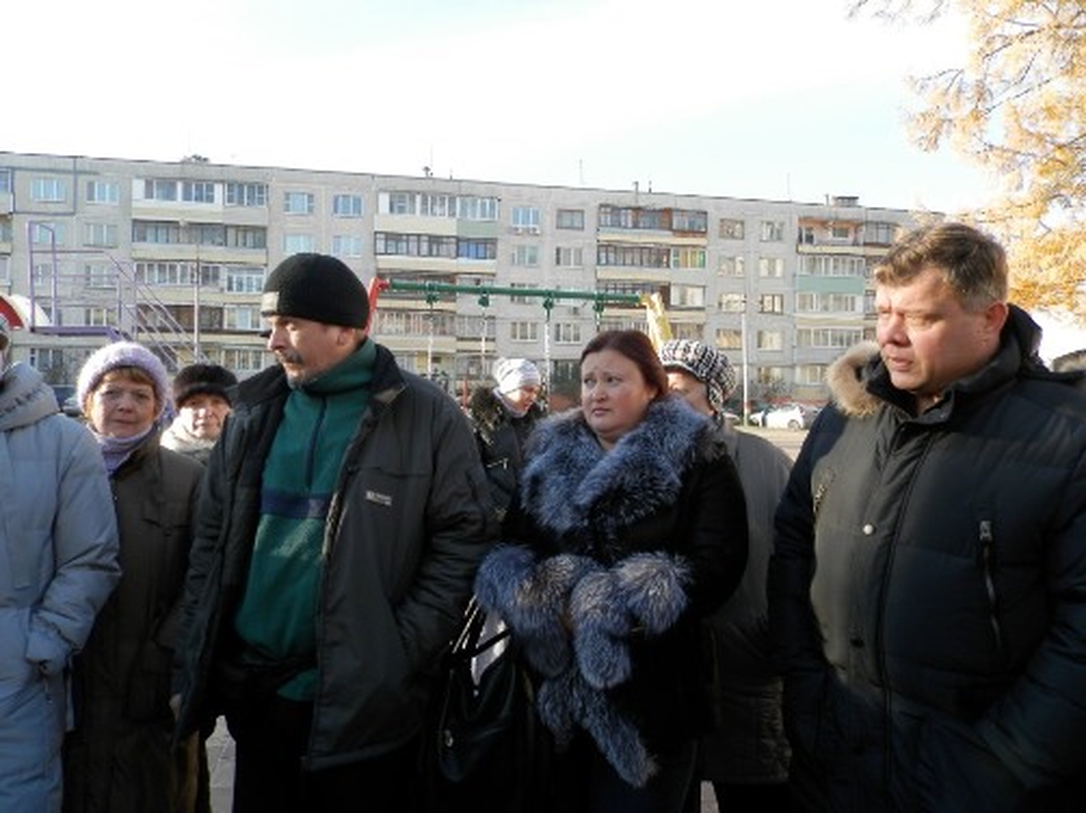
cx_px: 543
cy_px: 406
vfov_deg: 54.8
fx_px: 784
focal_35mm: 25
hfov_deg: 69.4
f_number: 3.1
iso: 80
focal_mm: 4.5
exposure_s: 1/200
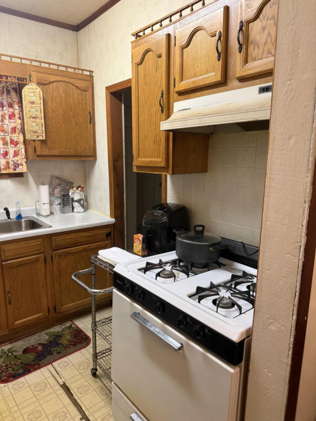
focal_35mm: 24
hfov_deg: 56.8
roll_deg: -0.6
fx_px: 292
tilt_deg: -9.6
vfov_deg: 71.6
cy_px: 210
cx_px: 158
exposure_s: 1/60
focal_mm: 6.76
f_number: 1.78
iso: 250
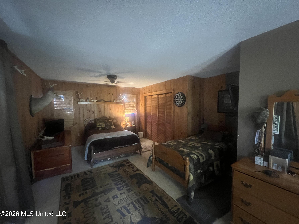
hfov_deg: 106.2
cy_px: 112
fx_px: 112
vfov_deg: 89.9
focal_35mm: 13
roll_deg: +0.8
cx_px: 150
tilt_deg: -2.6
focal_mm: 1.57
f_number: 1.8
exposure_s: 1/30
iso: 1000
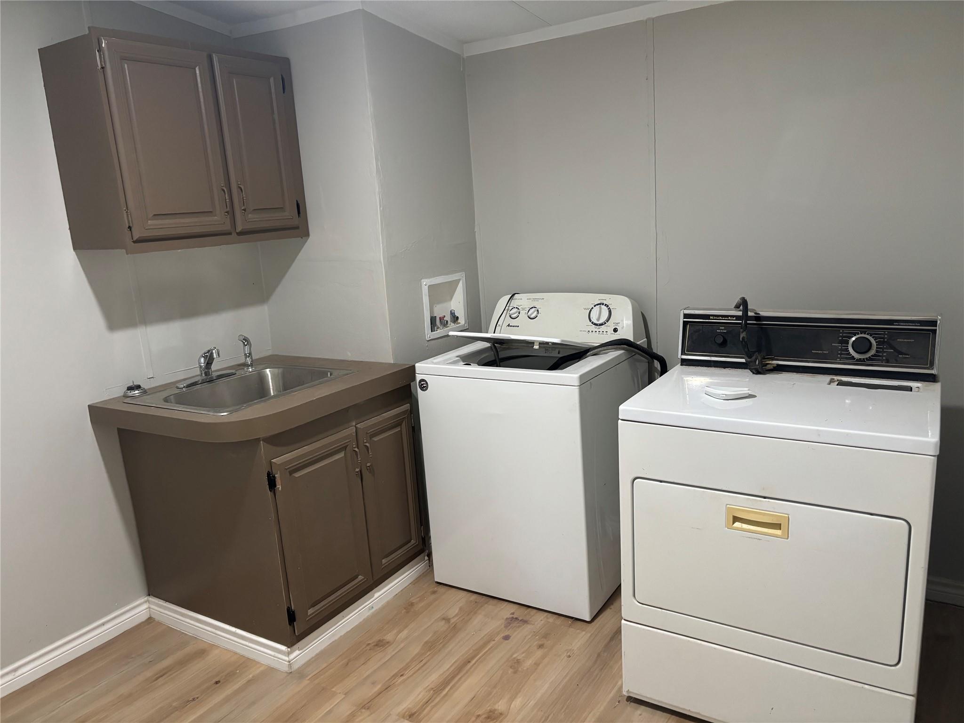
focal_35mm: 26
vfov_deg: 53.1
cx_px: 482
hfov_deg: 67.3
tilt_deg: -13.8
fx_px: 724
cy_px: 362
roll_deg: +3.9
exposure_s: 1/60
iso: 250
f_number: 1.6
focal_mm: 5.96
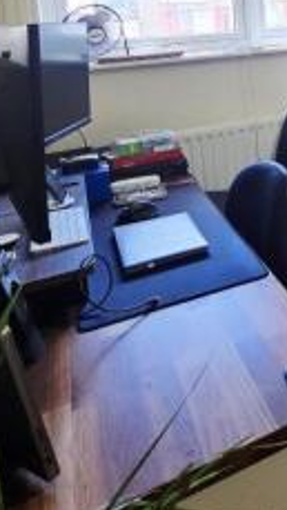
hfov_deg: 26.0
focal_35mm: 36
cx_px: 408
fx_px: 487
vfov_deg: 49.0
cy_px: 46
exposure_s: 1/60.2
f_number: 2.2
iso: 200
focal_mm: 2.2
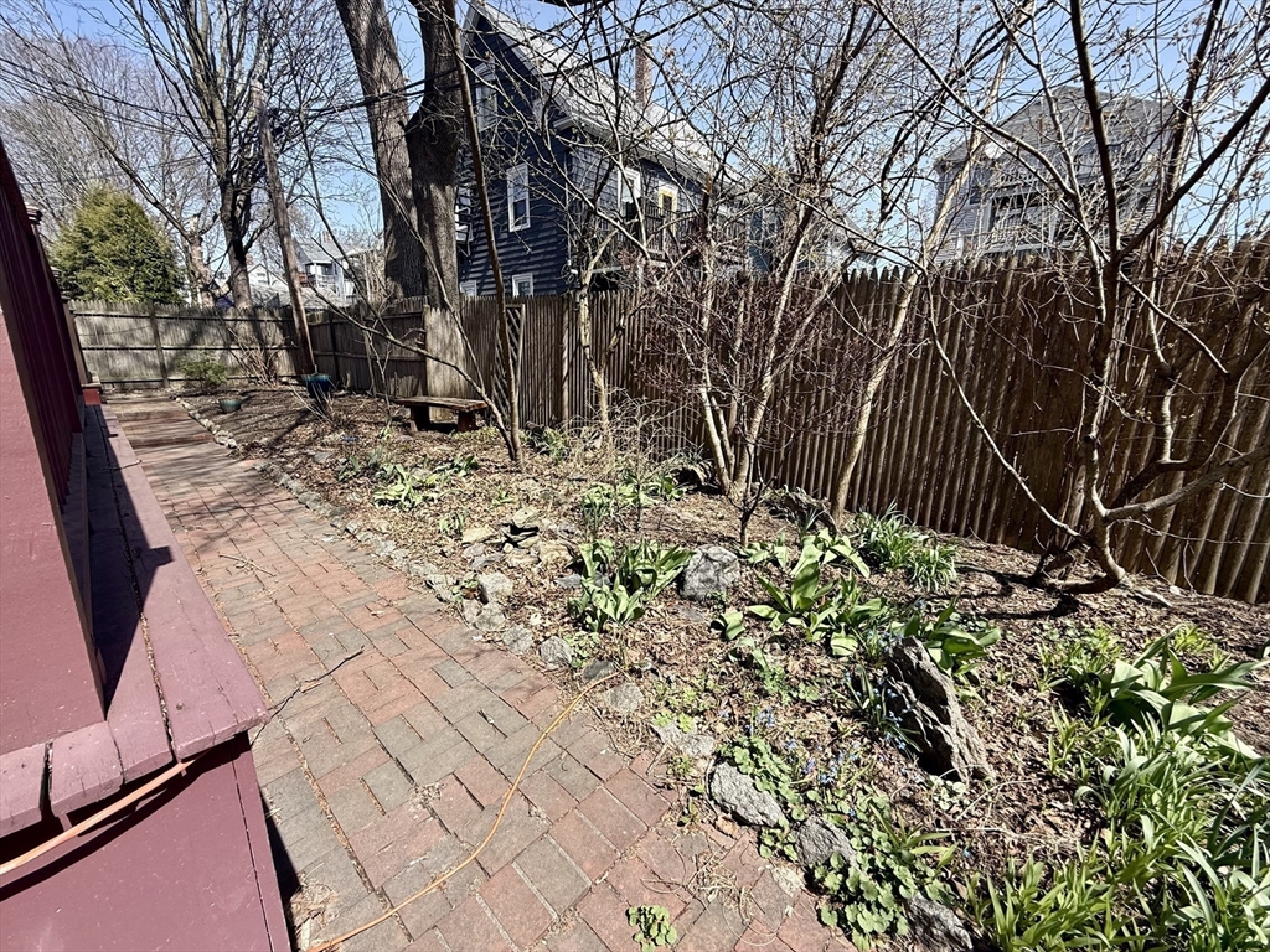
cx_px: 635
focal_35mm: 14
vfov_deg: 85.7
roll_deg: -0.5
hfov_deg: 102.1
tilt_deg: -14.4
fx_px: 514
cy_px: 476
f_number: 2.2
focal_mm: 2.22
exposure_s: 1/830
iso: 50
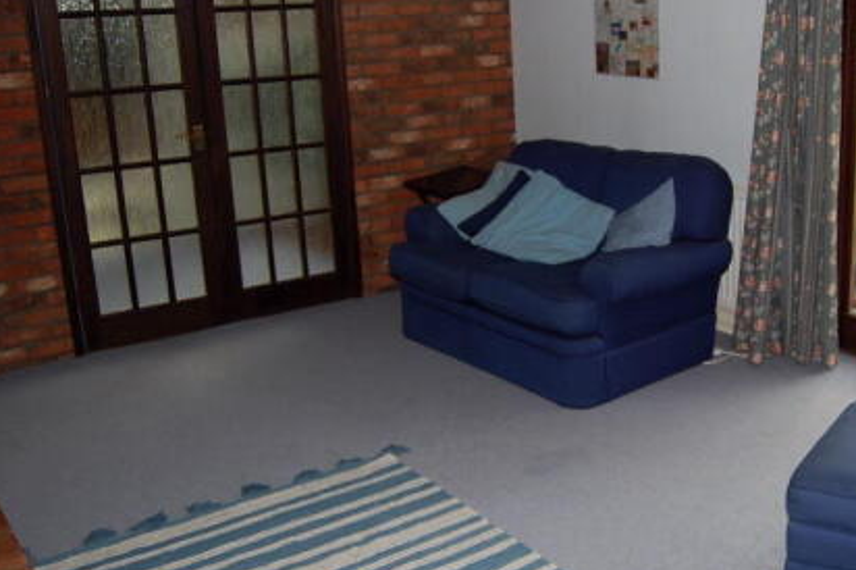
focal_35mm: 43
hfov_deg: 44.0
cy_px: 268
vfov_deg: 31.1
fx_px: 1022
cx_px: 640
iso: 200
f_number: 3.5
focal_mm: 18
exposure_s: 1/60
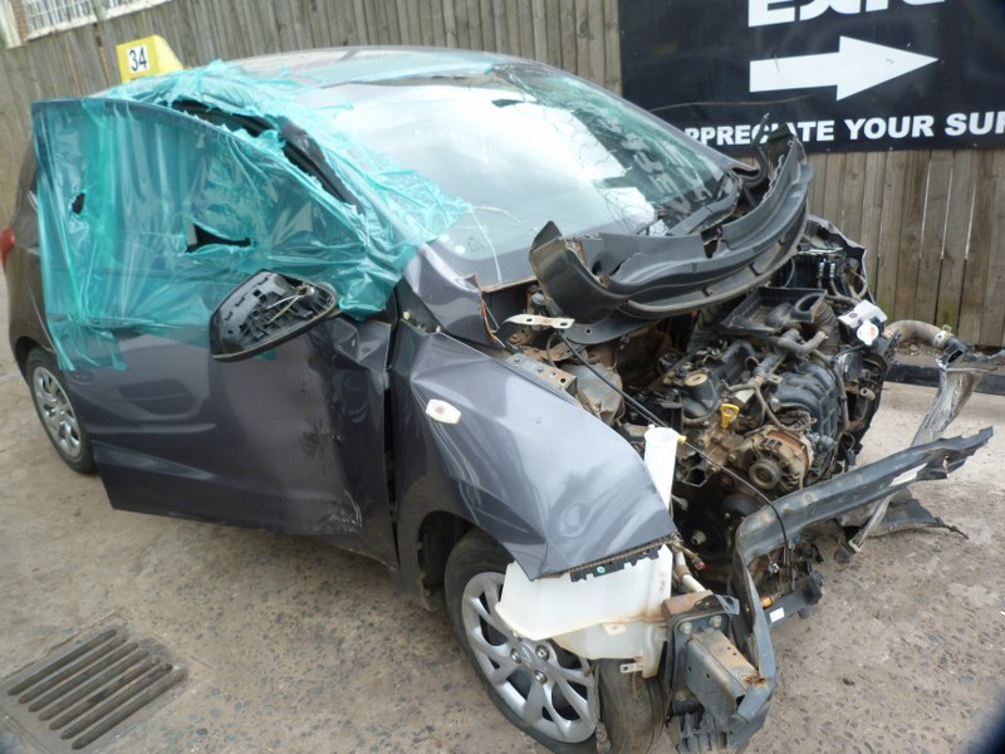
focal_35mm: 25
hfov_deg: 69.4
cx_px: 502
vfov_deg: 54.9
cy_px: 377
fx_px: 726
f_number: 3.2
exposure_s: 1/125
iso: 80
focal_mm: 4.5
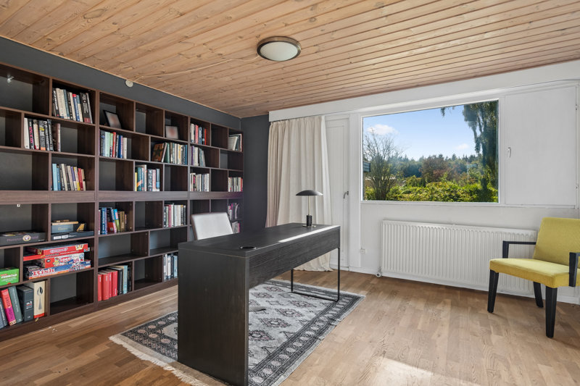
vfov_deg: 73.7
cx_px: 290
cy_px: 193
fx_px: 258
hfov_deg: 96.7
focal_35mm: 16
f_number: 4
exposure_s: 1/100
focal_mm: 16
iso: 400
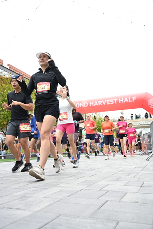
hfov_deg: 42.3
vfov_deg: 60.3
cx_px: 76
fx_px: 197
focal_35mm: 31
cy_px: 114
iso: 2000
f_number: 4
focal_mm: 31
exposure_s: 1/640
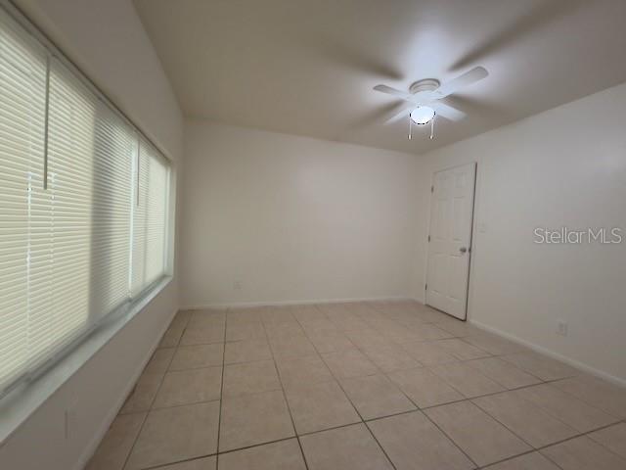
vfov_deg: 85.7
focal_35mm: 14
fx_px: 253
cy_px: 235
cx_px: 313
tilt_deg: -1.4
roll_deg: -4.0
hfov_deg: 102.1
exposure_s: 1/60
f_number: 2.2
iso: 250
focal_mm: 2.22
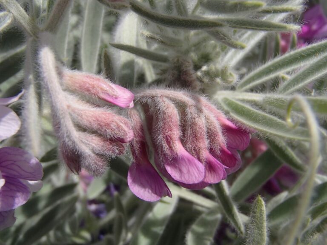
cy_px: 122
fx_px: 350
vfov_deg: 38.7
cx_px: 164
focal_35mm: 37
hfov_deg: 50.1
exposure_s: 1/1000
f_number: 4.7
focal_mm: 6.64
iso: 100
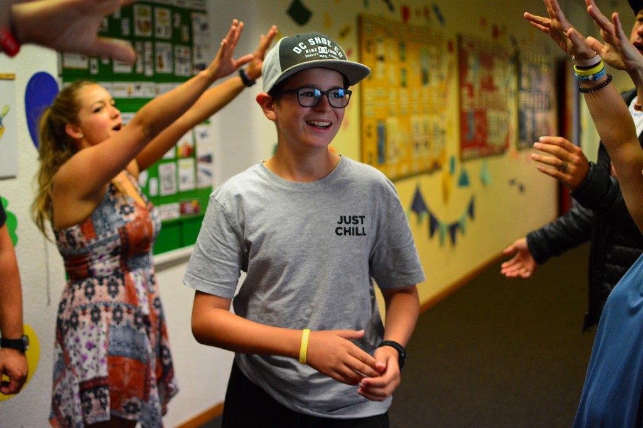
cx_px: 322
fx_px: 937
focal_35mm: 52
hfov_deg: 37.9
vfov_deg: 25.7
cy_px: 214
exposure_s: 1/400
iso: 1600
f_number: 2
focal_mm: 35
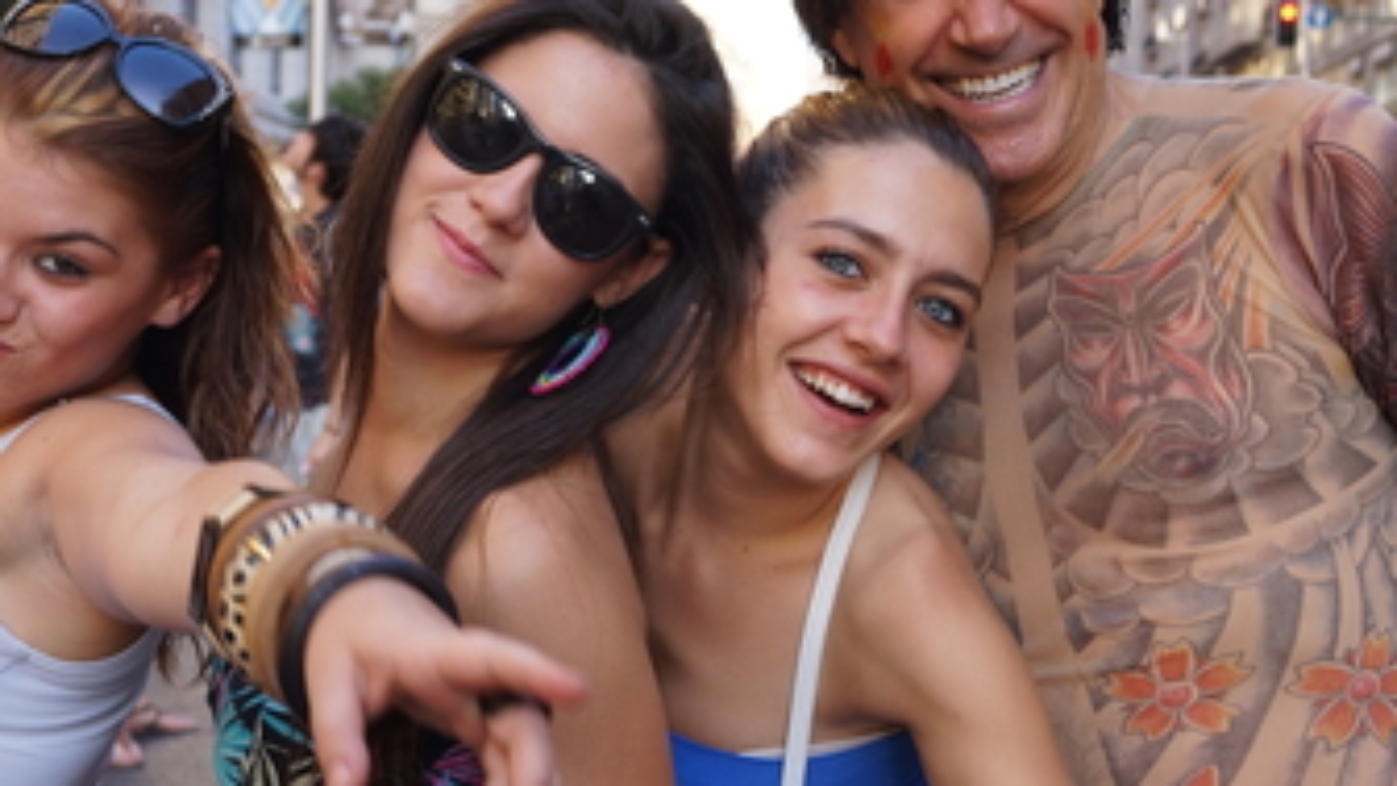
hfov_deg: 35.4
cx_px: 611
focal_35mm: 59
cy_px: 395
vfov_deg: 20.4
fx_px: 2186
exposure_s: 1/125
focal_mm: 20
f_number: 4
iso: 200
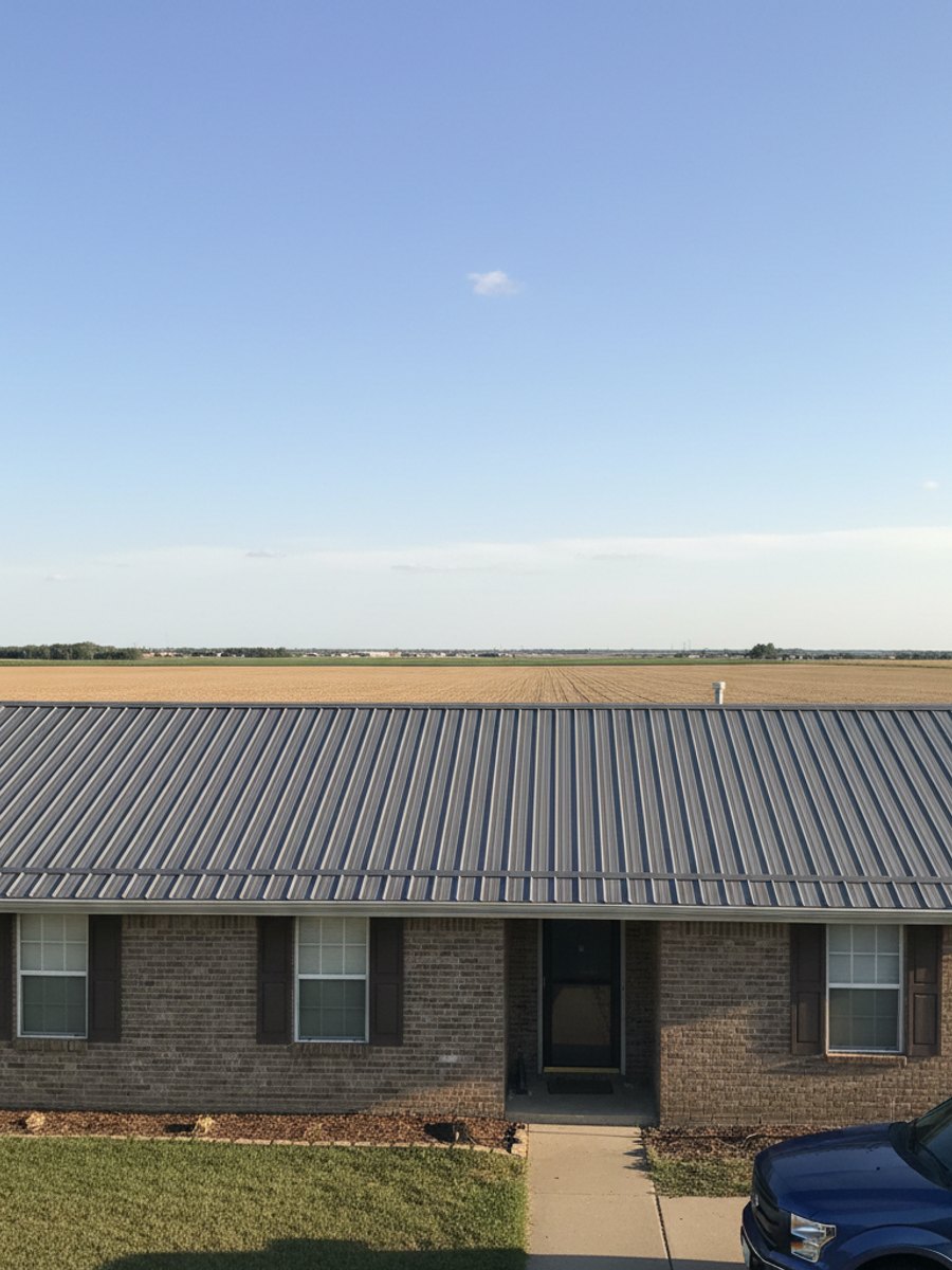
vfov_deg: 71.6
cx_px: 476
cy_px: 635
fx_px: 880
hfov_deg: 56.8
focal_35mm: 24
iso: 1115
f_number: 1.68
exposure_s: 1/1608
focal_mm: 6.8
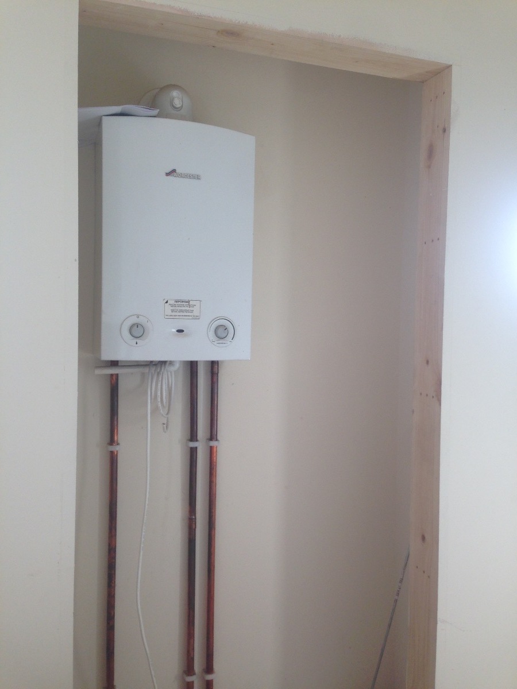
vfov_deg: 55.4
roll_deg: -2.3
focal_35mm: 33
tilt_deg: +0.2
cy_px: 344
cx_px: 258
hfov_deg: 42.9
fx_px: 657
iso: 50
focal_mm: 4.12
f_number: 2.4
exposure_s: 1/60
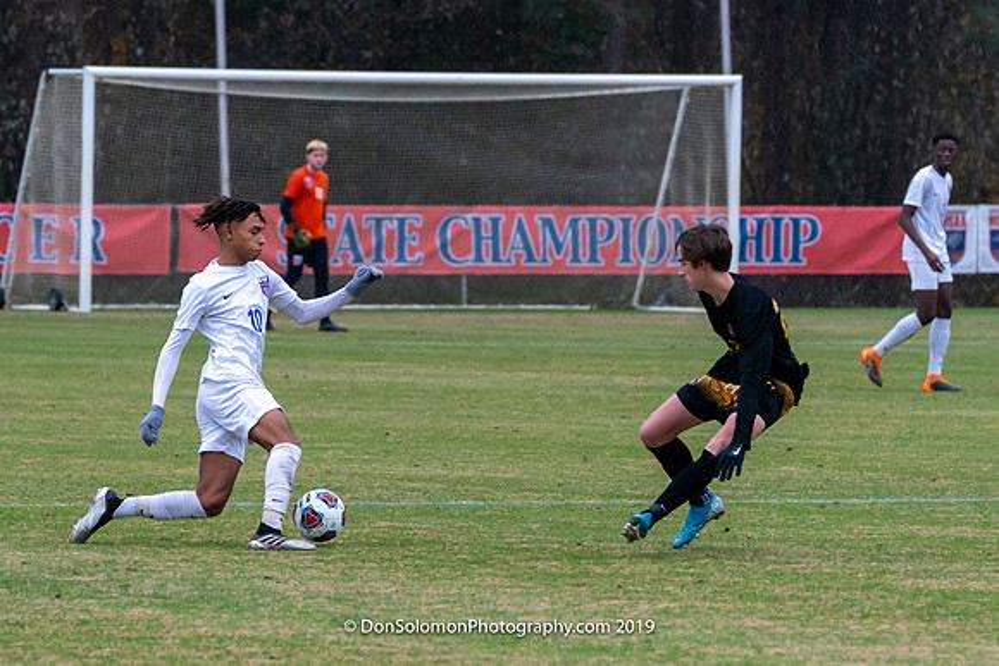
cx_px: 467
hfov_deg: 5.8
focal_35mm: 357
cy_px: 470
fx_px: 9901
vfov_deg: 3.9
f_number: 5.6
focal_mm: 200
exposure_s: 1/1000
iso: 2500
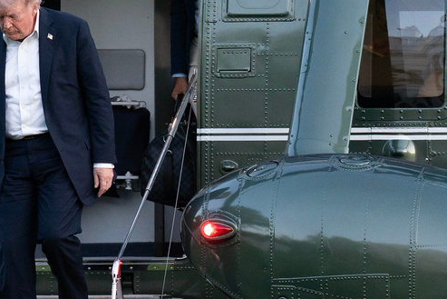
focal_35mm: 415
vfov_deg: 3.3
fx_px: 5154
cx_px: 16
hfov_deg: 5.0
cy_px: 105
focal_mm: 200
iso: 1000
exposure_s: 1/320
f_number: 3.5
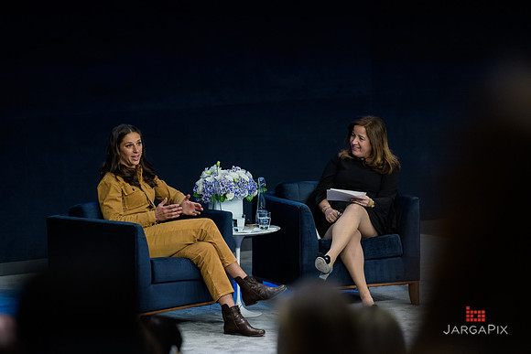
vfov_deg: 6.9
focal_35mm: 200
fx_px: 2951
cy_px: 177
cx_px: 266
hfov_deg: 10.3
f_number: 3.2
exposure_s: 1/250
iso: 1600
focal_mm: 200
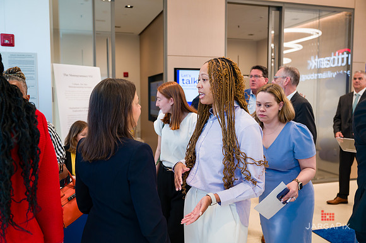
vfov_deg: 39.6
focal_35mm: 33
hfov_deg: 56.8
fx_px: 338
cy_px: 122
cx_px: 183
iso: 400
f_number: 3.2
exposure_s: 1/200
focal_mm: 33
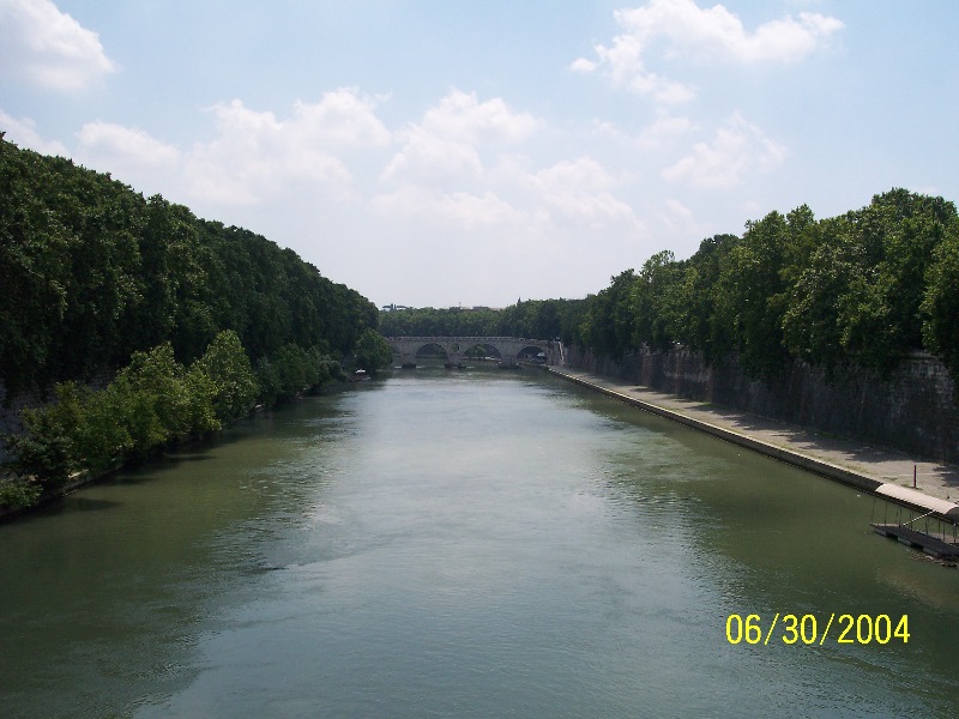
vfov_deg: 37.7
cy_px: 360
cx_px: 480
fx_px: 1053
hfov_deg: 49.0
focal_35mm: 38
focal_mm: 8
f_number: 4.8
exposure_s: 1/1000
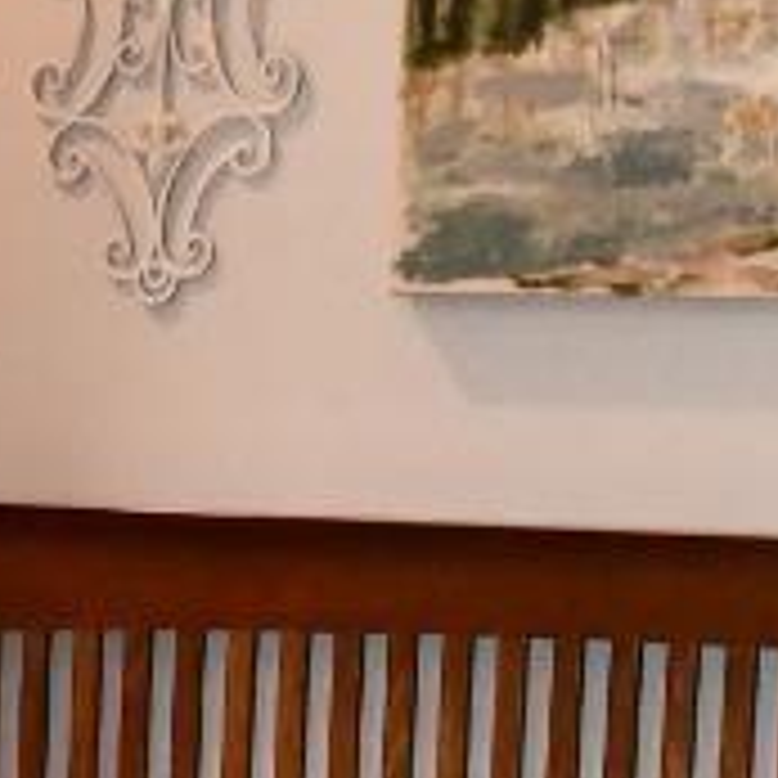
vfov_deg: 7.8
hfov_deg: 7.7
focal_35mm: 221
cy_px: 1120
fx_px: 5620
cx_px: -657
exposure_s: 1/60
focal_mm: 20
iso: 2000
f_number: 5.6
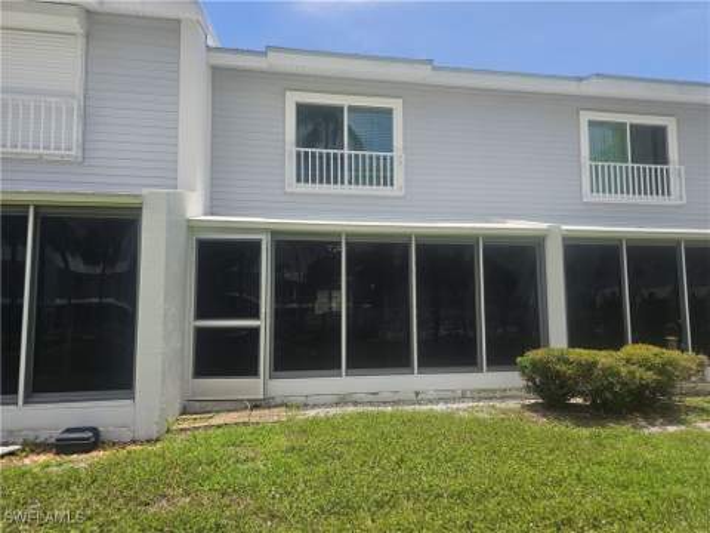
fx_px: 472
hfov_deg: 73.9
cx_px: 355
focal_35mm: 23
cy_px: 266
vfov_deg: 58.9
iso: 10
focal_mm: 6.3
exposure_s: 1/682
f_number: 1.7
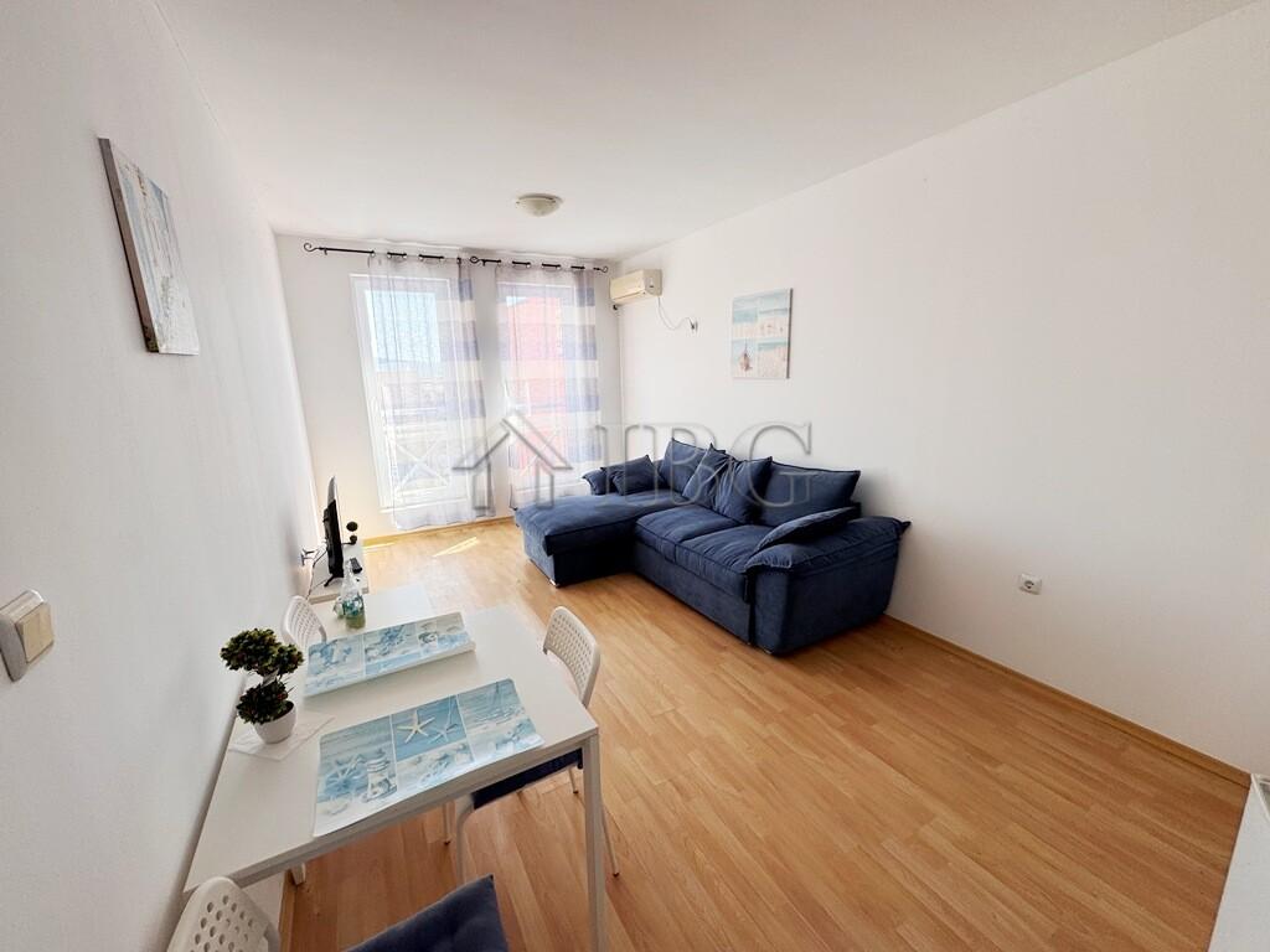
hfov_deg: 102.1
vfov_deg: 85.7
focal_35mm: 14
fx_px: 514
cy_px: 476
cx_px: 635
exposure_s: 1/99
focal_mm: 2.22
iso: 40
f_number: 2.2
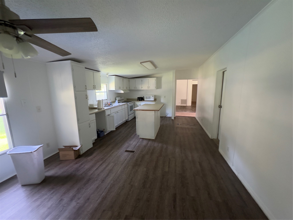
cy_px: 110
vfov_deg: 85.7
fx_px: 119
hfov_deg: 102.1
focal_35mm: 14
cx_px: 146
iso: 1000
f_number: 2.2
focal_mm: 2.22
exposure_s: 1/60
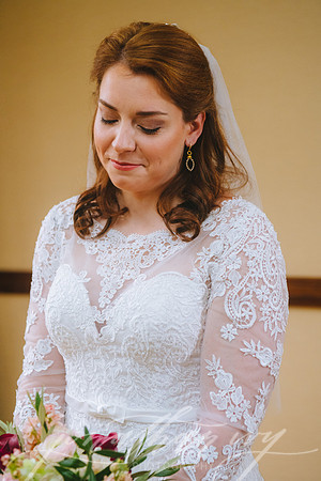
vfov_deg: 28.8
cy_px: 240
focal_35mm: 70
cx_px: 160
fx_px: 936
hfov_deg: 19.5
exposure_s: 1/80
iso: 1600
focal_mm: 70
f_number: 3.5
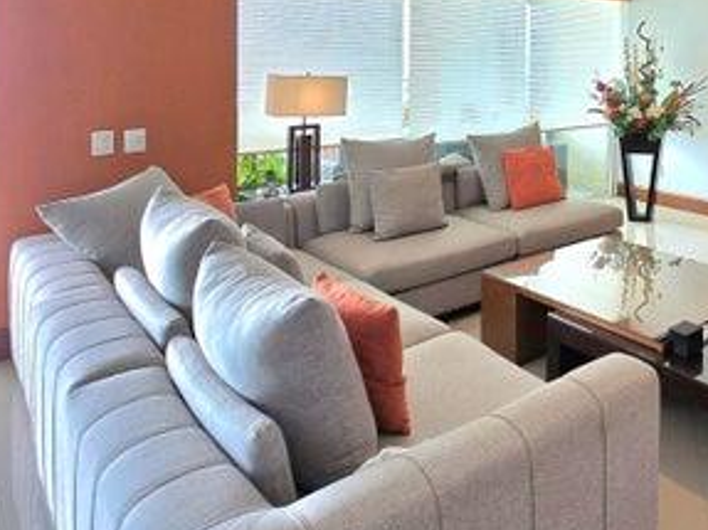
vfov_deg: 44.4
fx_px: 593
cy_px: 67
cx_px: 718
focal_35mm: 29
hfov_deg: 49.5
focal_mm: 2.2
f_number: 2.2
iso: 64
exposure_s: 1/120
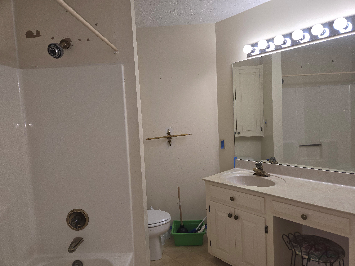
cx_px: 178
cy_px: 133
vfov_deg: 58.9
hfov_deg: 73.9
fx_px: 236
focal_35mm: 23
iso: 32
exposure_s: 1/60.2
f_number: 1.8
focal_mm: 5.4
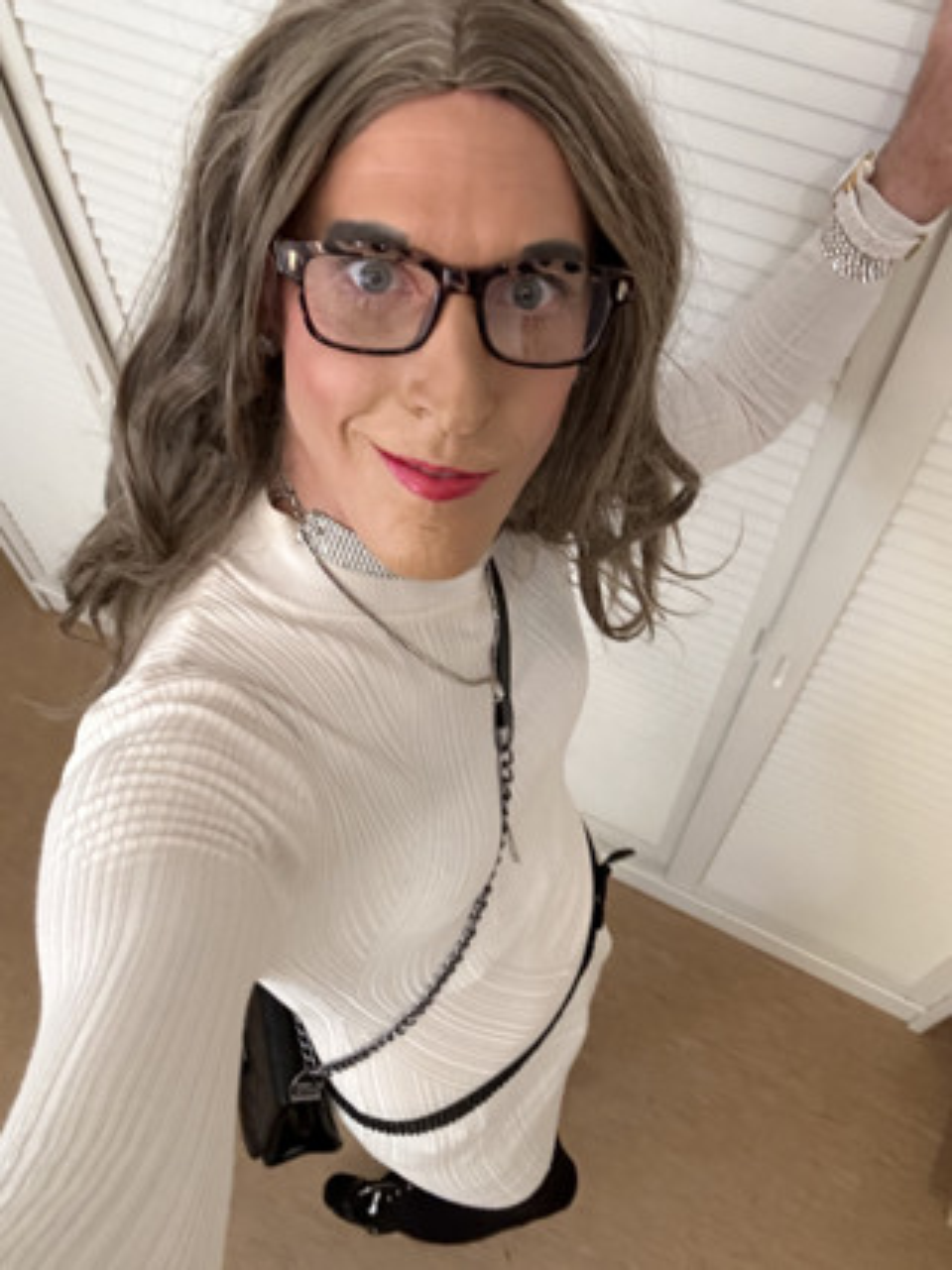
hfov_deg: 46.8
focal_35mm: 30
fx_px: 1101
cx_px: 476
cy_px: 635
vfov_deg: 60.0
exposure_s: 1/33
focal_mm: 2.69
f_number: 1.9
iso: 320
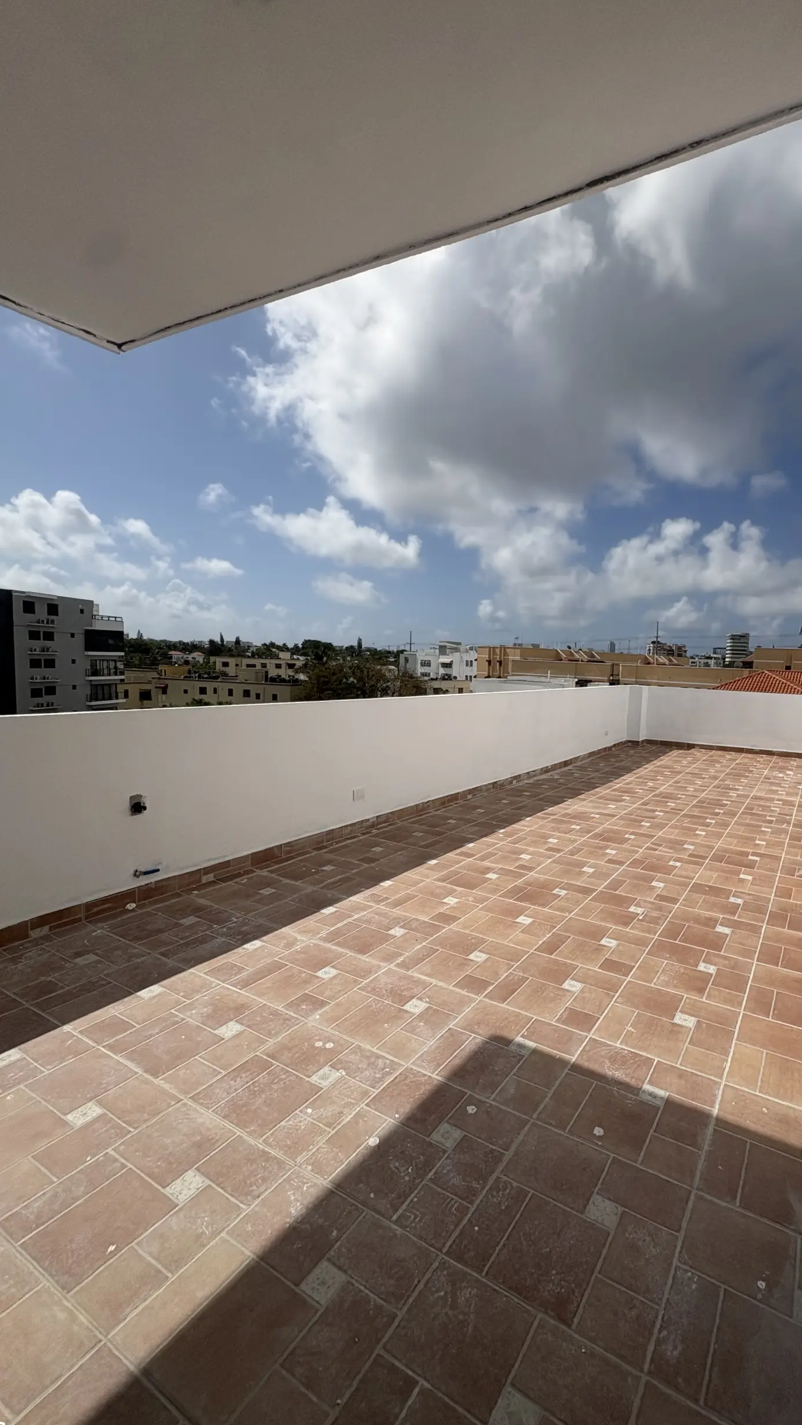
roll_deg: -2.5
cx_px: 512
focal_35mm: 16
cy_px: 717
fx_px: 605
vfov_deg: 99.4
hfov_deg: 65.9
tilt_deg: -4.4
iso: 50
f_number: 2.2
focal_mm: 2.22
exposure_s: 1/6667
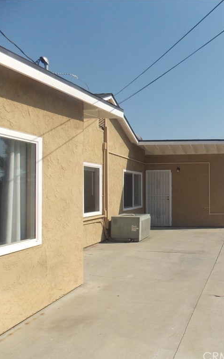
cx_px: 226
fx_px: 322
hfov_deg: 34.7
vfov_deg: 58.1
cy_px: 181
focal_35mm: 33
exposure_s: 1/1250
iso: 80
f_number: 3.1
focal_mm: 4
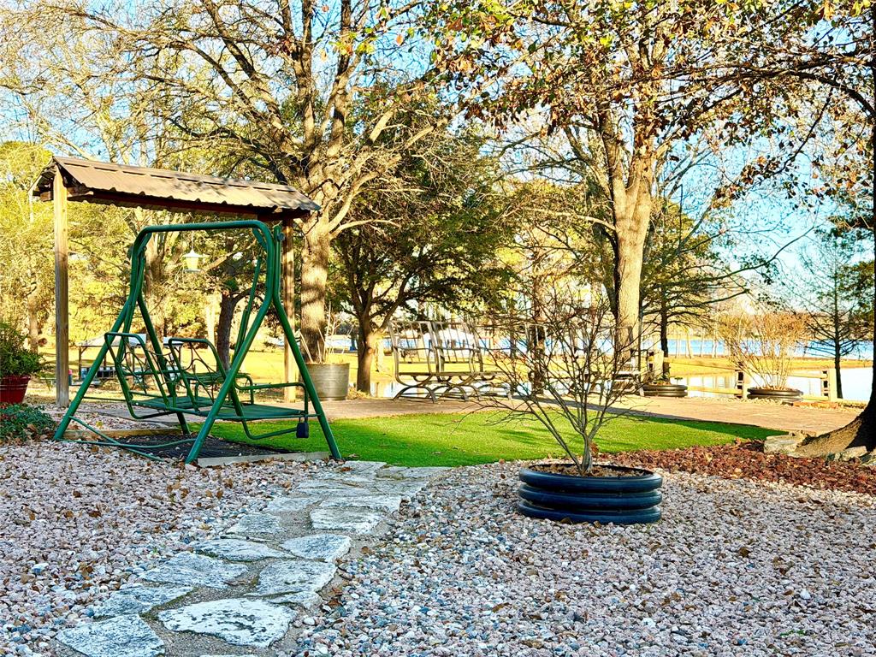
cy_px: 328
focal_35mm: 48
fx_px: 1215
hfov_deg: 39.7
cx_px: 438
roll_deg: +0.2
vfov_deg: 30.3
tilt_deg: +0.1
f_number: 1.78
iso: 64
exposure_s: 1/1085
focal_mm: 6.76
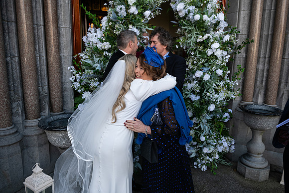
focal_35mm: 27
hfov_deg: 67.4
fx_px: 217
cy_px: 96
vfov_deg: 48.0
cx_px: 144
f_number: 3.5
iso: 500
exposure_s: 1/1600
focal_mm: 27
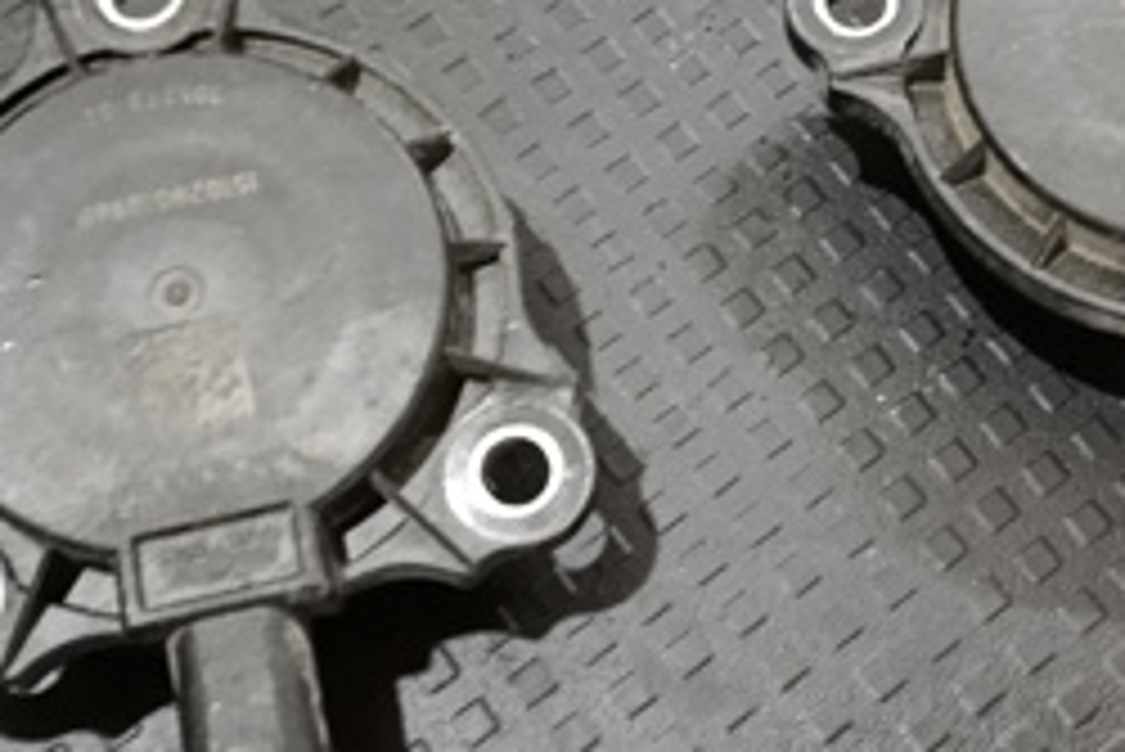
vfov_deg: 22.3
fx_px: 1907
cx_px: 862
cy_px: 315
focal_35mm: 61
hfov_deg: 32.2
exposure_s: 1/25
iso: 2000
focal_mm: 6.11
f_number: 1.7
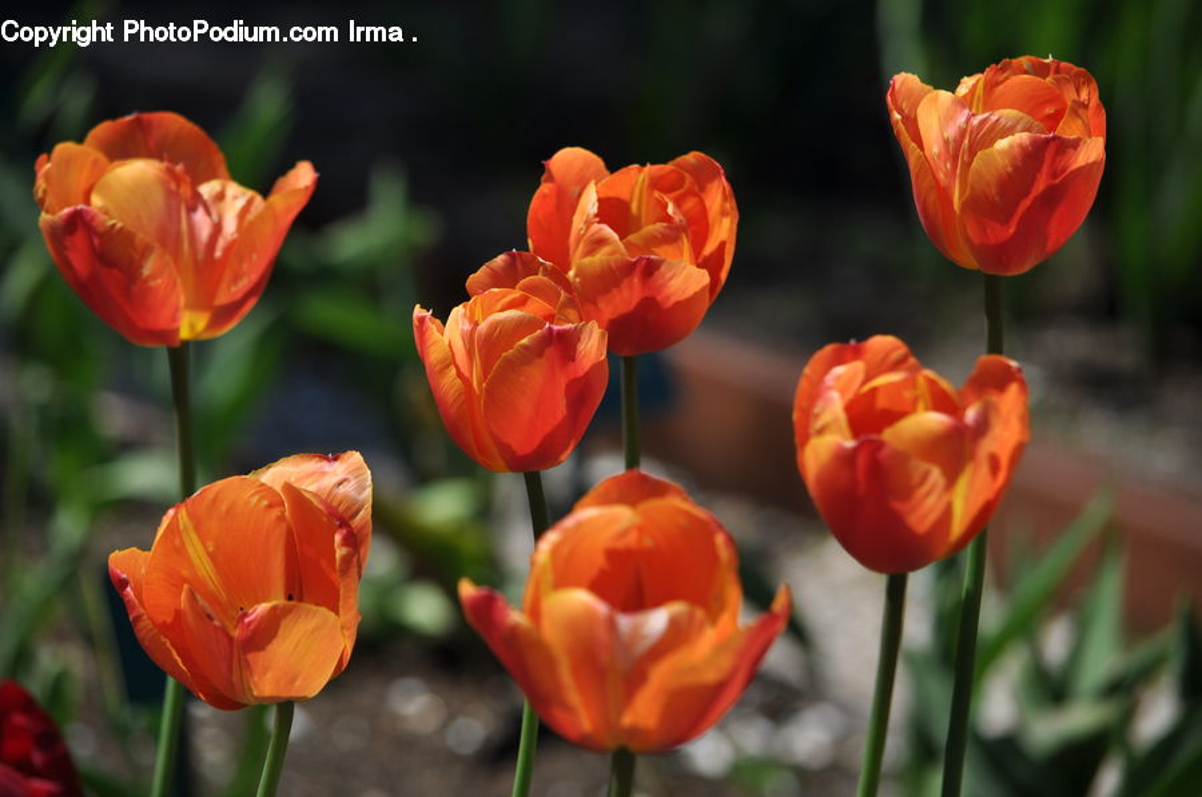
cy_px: 398
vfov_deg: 7.9
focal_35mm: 174
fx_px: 5800
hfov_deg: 11.8
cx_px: 601
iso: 250
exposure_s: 1/2500
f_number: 5
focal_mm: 116
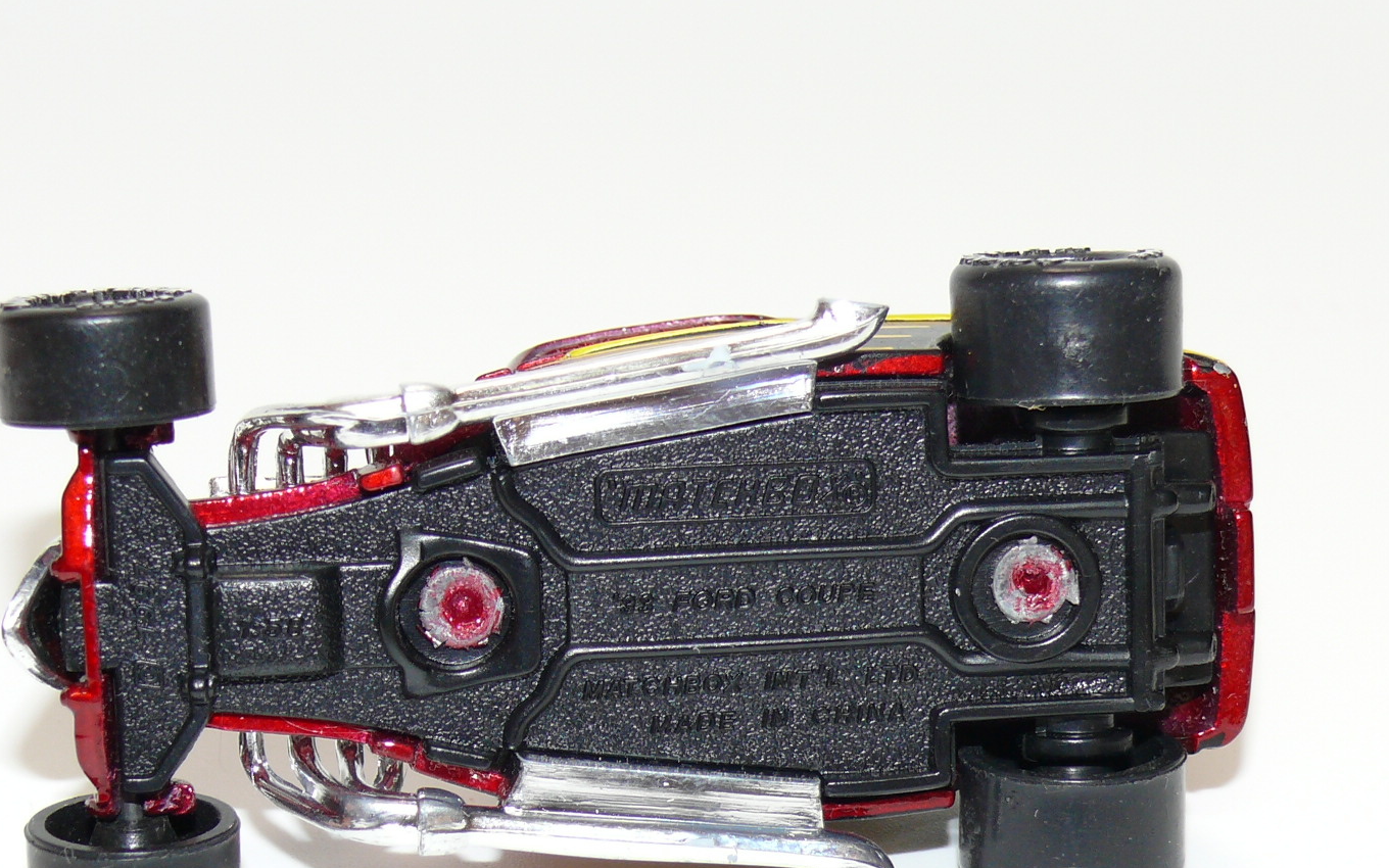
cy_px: 578
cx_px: 641
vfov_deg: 11.8
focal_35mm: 111
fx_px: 4202
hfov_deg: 18.8
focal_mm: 12.5
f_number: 4
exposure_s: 1/30
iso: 100
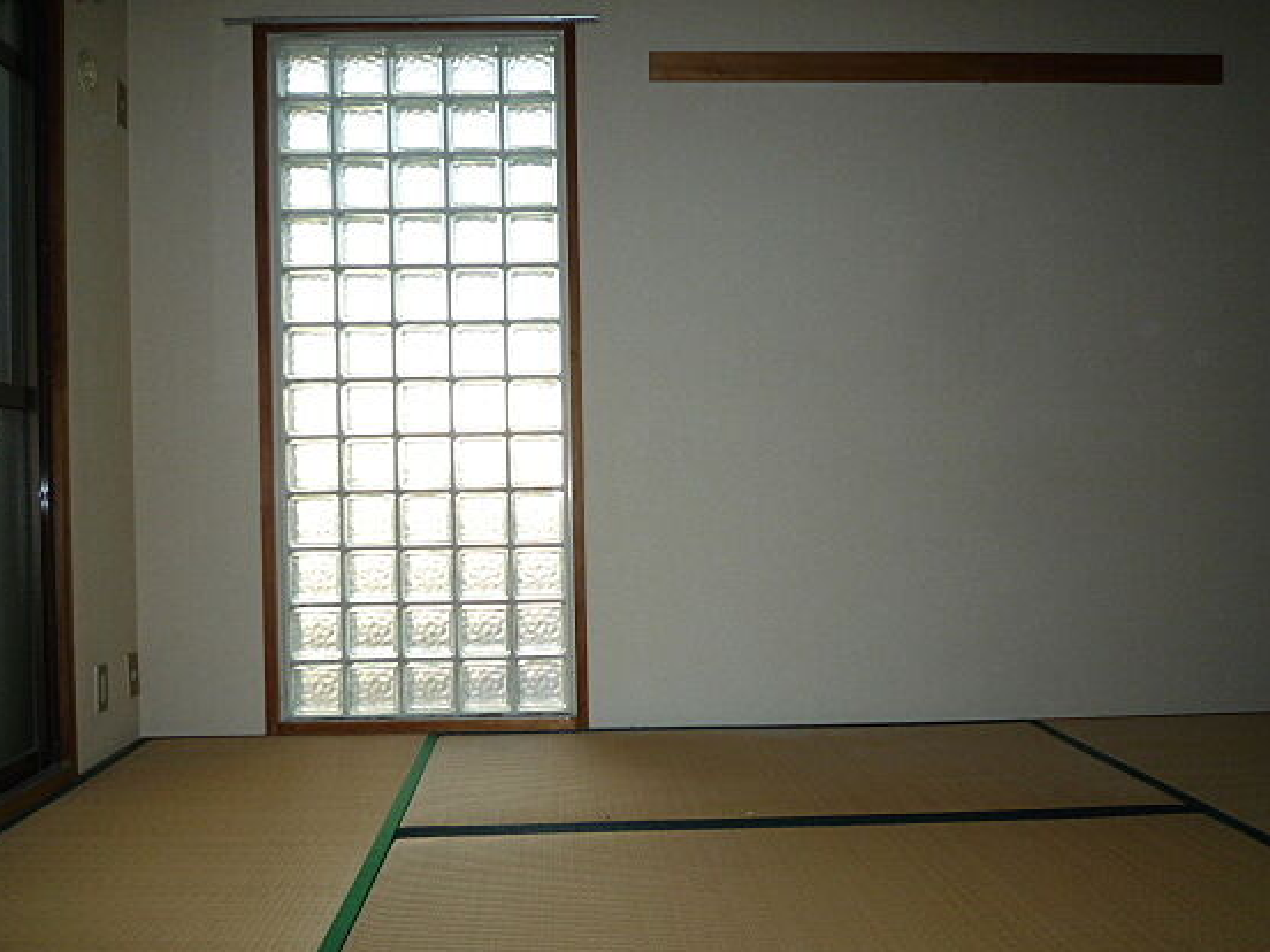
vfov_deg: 48.2
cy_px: 497
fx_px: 1064
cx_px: 575
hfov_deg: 61.5
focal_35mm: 29
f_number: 2.8
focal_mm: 4.4
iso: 100
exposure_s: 1/80
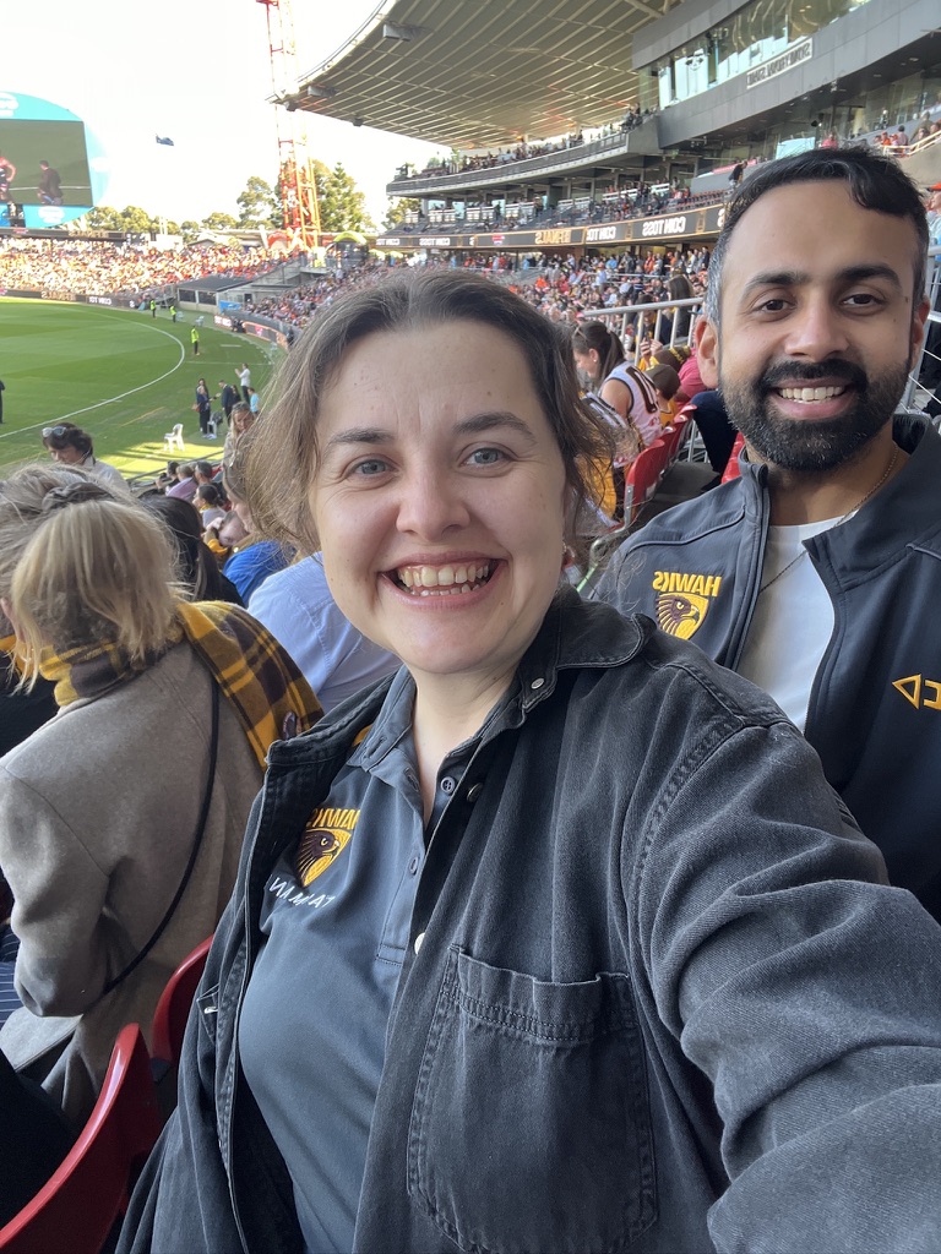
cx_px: 470
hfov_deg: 58.9
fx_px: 834
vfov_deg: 73.9
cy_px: 627
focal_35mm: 23
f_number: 2.2
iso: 80
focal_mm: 2.71
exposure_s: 1/100
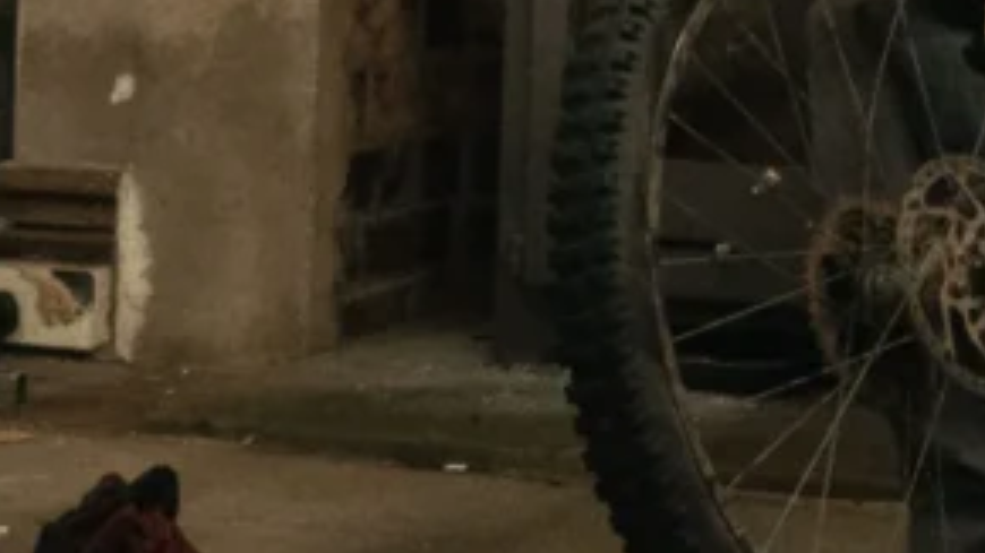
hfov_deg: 15.8
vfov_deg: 8.9
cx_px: 1175
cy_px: -411
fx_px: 3421
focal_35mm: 131
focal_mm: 17
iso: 3200
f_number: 3.5
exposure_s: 1/125
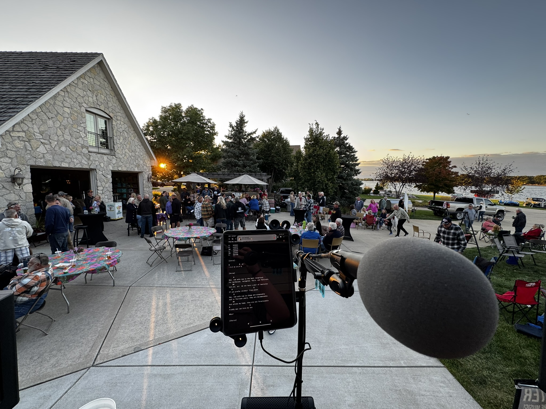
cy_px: 204
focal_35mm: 14
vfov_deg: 85.7
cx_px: 273
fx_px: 221
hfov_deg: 102.1
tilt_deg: -6.0
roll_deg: +0.0
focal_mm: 2.22
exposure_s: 1/99
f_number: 2.2
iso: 64
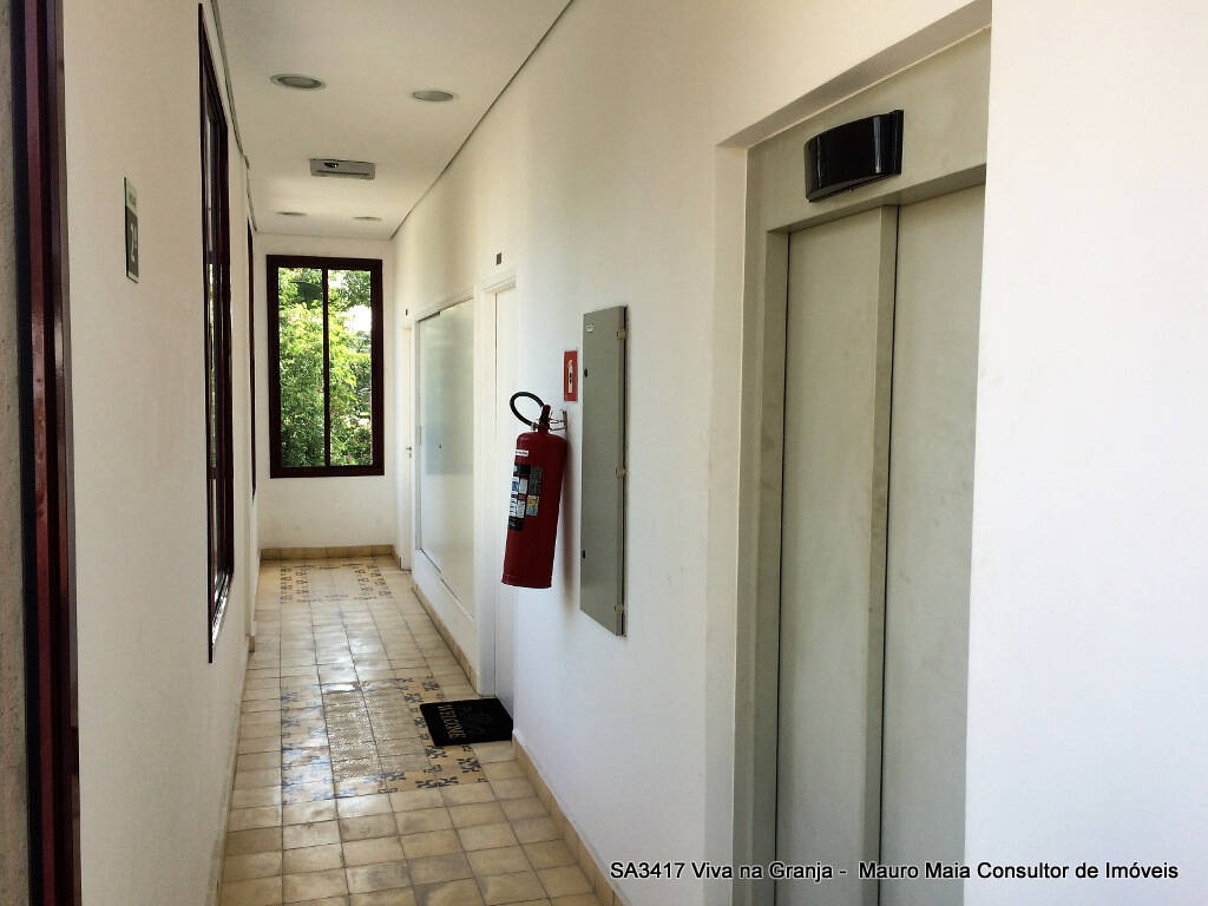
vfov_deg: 48.2
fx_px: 1012
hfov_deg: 61.7
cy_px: 453
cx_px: 604
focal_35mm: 29
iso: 32
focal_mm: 4.15
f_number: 2.2
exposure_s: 1/477
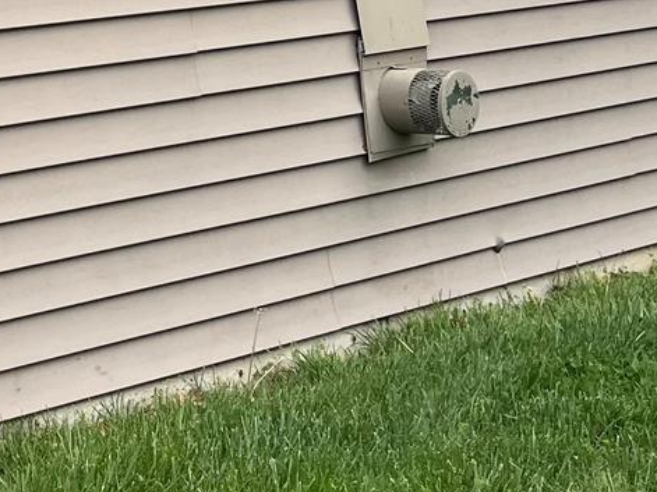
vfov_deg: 12.7
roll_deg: +4.4
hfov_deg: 16.1
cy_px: -135
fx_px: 2144
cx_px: -305
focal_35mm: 113
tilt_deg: +3.7
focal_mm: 5.1
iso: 50
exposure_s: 1/2024
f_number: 1.6
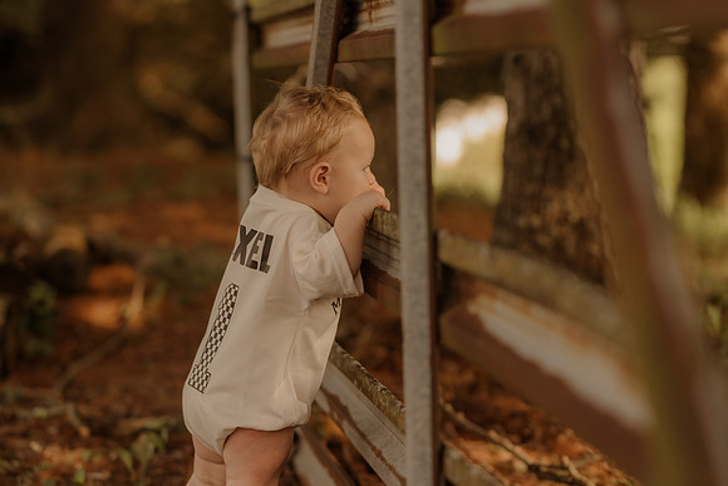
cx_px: 364
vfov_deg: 16.1
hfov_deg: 23.9
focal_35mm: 85
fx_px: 1719
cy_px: 243
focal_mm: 85
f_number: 2
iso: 250
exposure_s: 1/1000
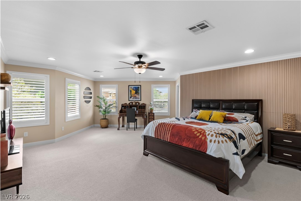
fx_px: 142
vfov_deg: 70.4
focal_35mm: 17
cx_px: 150
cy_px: 100
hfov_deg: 93.3
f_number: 8
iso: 400
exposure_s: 1/25
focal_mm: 17
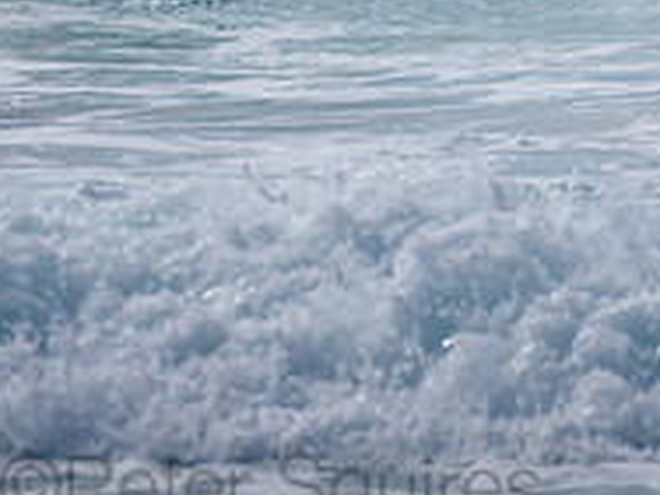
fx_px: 34739
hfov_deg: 1.1
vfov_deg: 0.8
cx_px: 52
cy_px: -241
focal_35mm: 1822
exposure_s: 1/2000
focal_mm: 500
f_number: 5.6
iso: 100
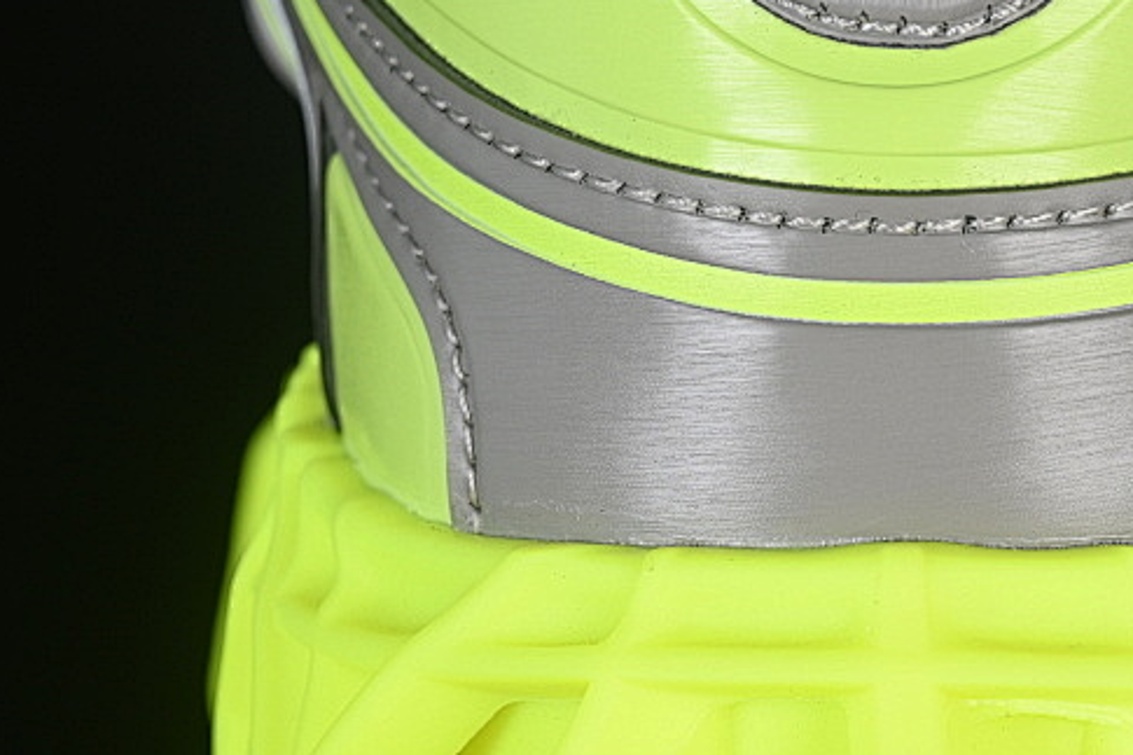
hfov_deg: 12.3
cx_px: 911
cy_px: 234
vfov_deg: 8.2
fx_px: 5254
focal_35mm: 167
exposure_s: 1/80
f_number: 7.1
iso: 160
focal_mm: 50
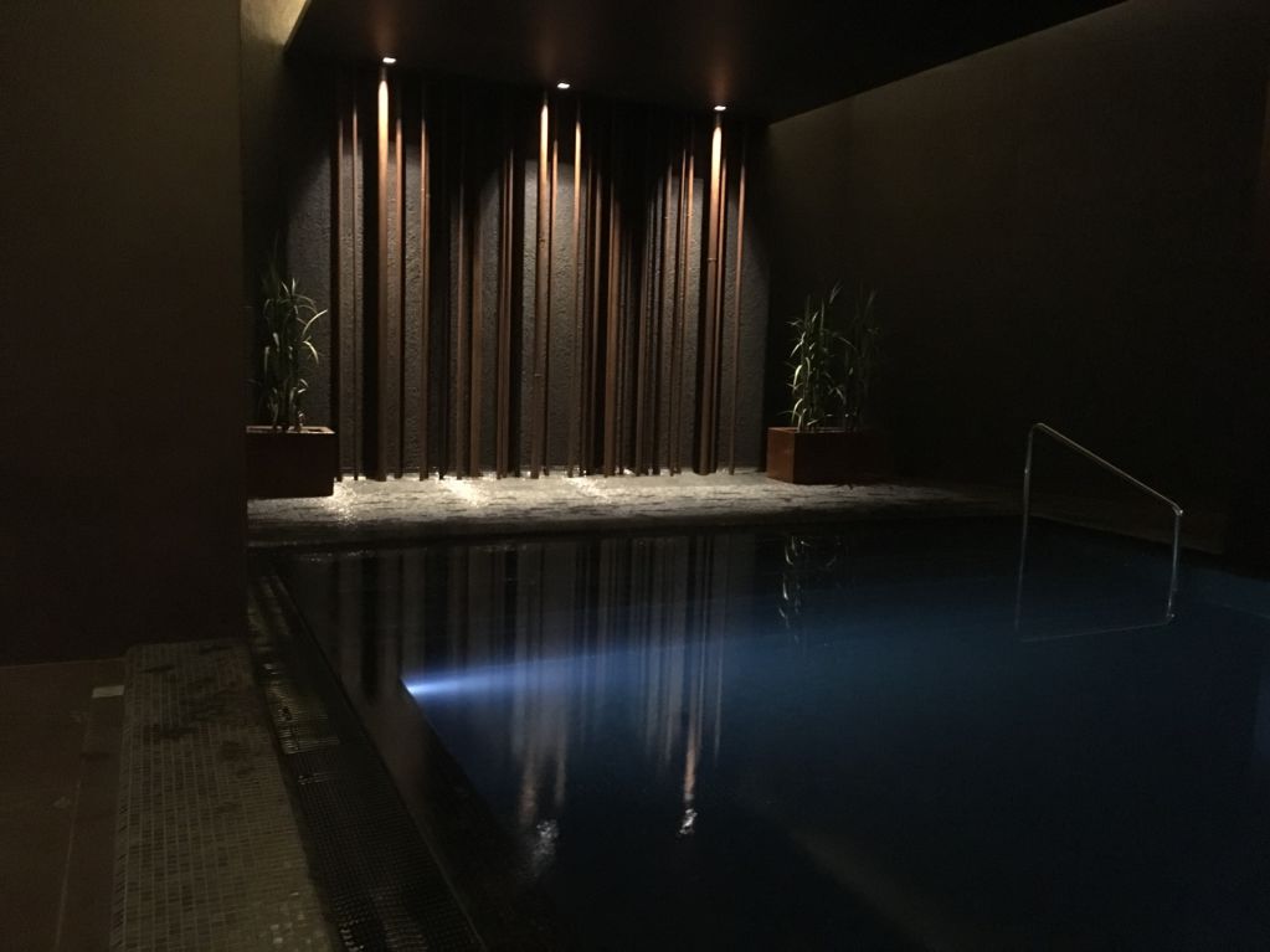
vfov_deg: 48.2
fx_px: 1064
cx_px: 635
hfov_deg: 61.7
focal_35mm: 29
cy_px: 476
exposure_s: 1/17
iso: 1000
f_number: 2.2
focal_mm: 4.15
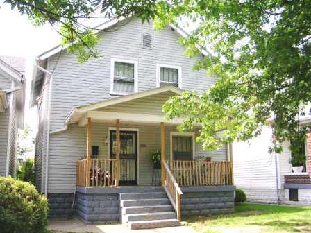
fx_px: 341
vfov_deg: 37.7
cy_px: 116
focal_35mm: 38
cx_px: 156
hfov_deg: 49.0
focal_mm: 5.8
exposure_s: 1/377
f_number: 2.8
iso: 50
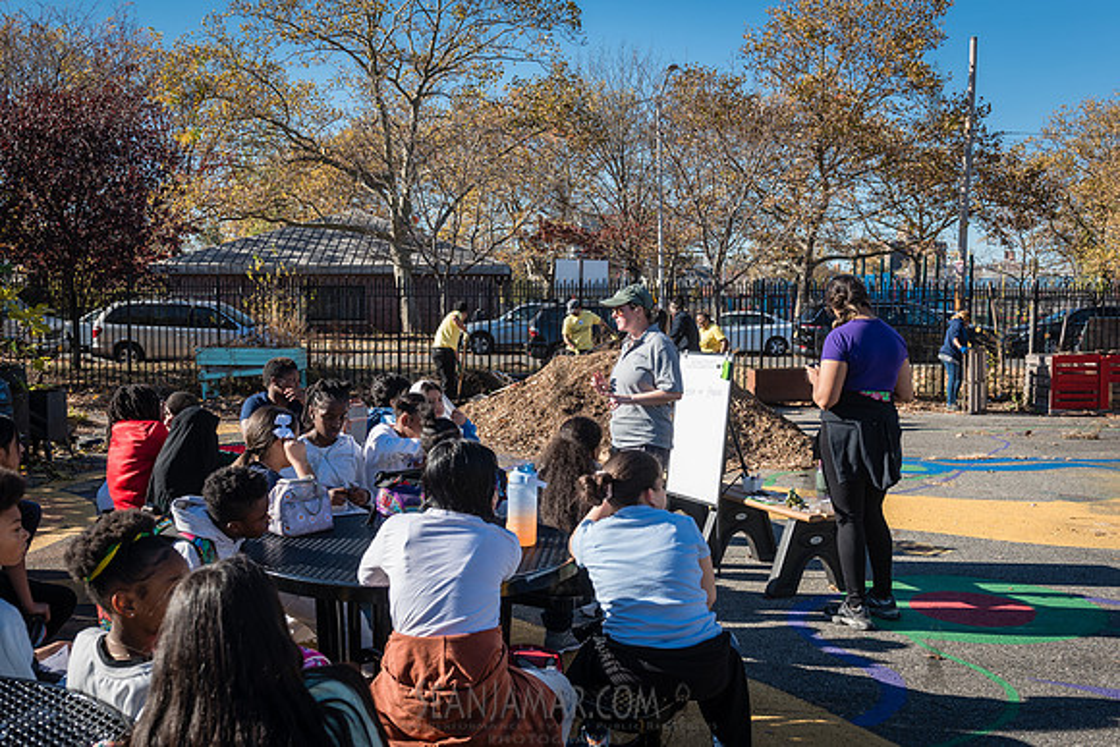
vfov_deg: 38.5
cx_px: 505
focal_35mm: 34
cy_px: 375
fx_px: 1069
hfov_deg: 55.2
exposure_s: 1/500
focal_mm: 29
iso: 100
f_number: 5
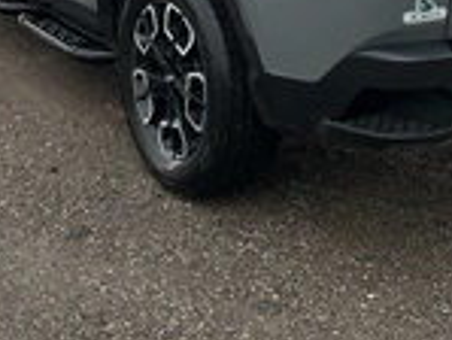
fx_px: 980
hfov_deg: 25.7
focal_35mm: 75
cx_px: 331
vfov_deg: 18.3
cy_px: -100
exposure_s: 1/383
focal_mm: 3
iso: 25
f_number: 1.8
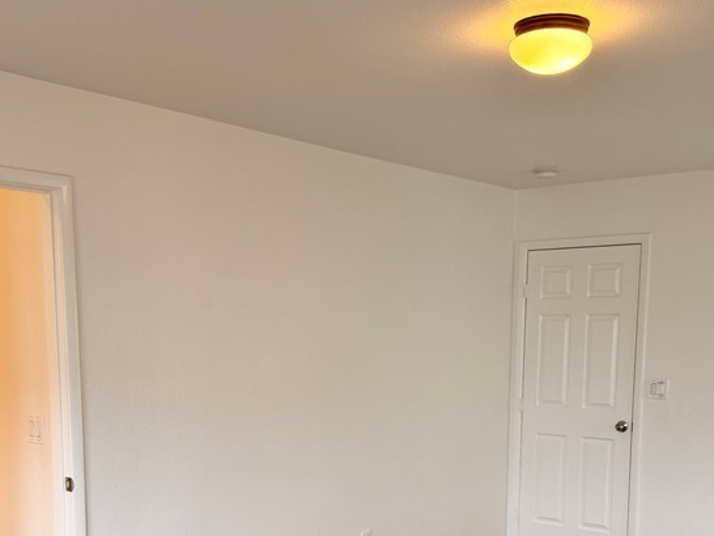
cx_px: 354
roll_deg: +0.3
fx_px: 929
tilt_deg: -6.8
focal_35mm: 45
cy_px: 442
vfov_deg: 31.2
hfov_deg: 42.1
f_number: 1.78
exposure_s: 1/120
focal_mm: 6.76
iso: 100
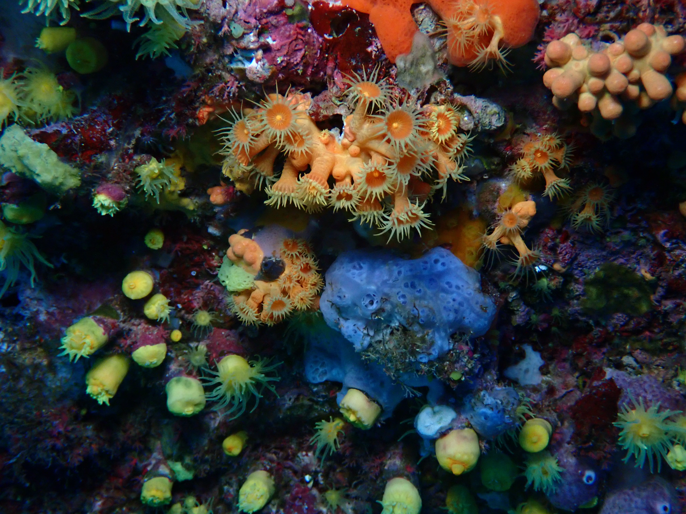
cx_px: 343
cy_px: 257
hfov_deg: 38.2
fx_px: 991
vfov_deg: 29.1
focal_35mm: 50
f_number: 4.5
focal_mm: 9.01
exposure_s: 1/100
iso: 800
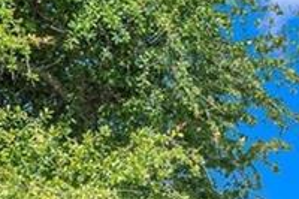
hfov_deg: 10.0
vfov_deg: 6.5
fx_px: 1593
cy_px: 622
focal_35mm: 192
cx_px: 565
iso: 200
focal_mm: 24
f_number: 11
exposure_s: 1/320
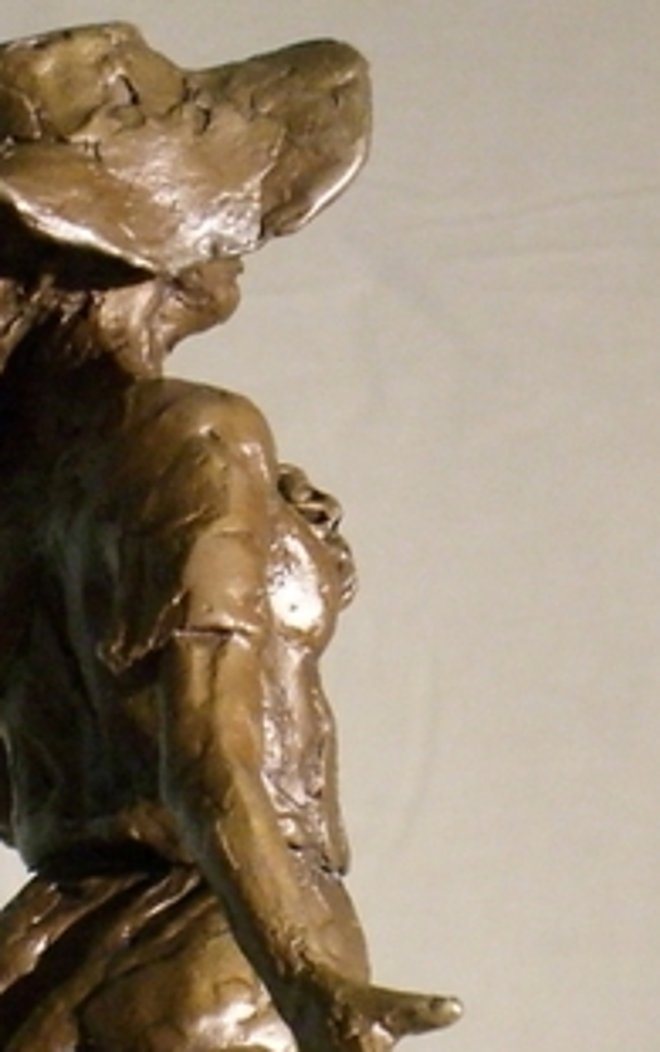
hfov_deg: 6.8
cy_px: 812
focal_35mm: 194
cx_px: 100
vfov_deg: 10.8
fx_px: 5570
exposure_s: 1/60
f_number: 5.2
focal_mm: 18.6
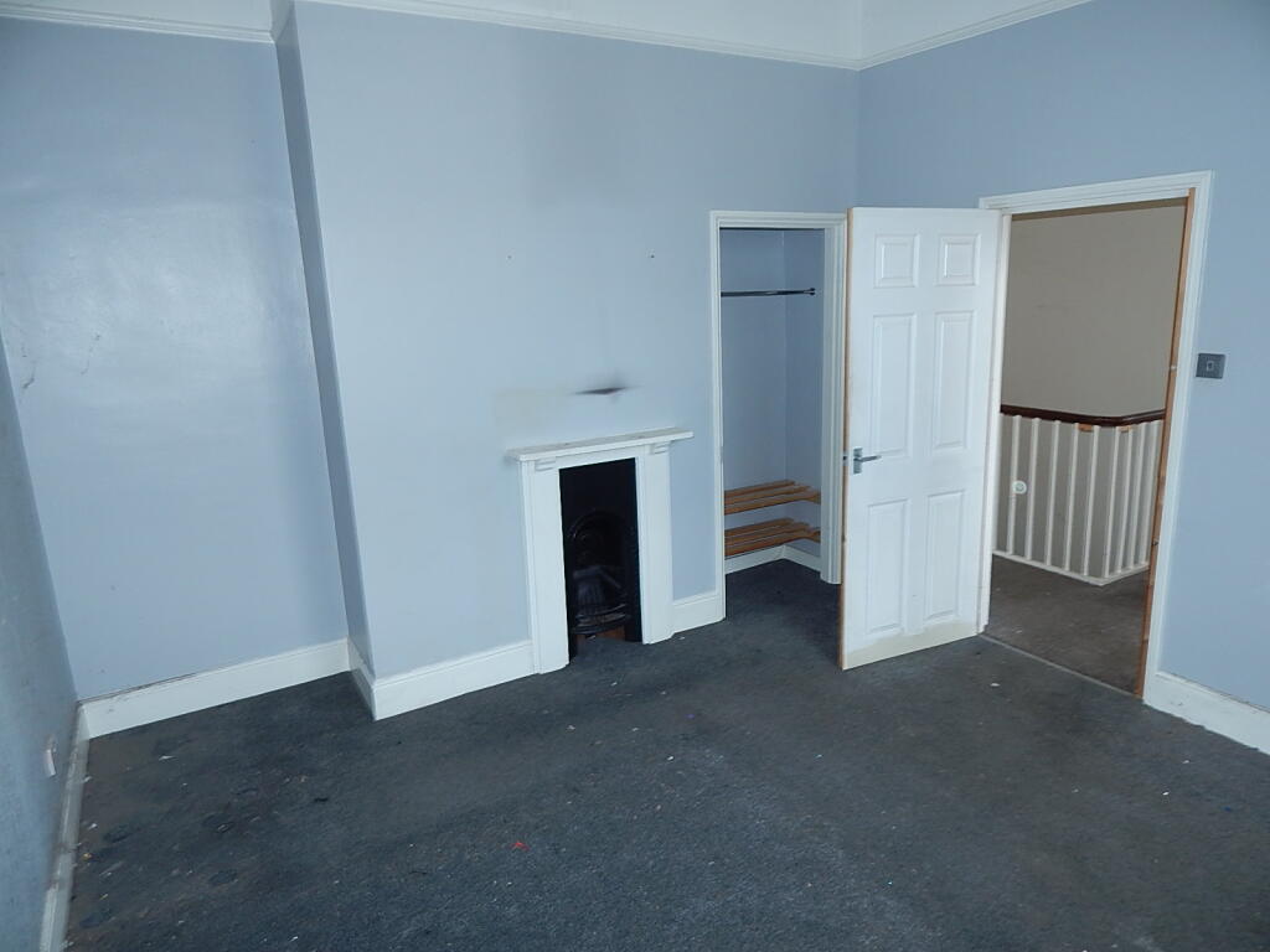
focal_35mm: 22
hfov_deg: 76.4
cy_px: 476
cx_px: 635
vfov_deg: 61.1
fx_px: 807
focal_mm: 4
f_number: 3
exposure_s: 1/30
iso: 125
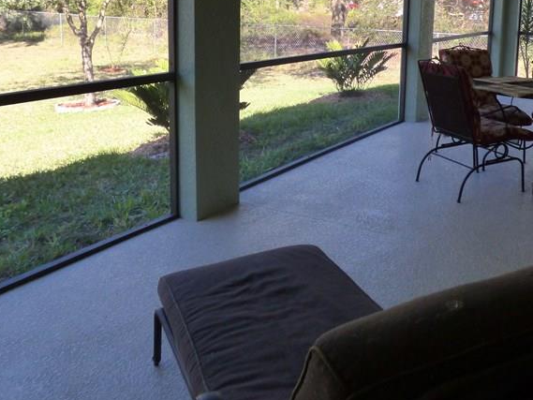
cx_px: 338
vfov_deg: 38.1
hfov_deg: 50.7
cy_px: 76
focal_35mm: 36
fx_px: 554
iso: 200
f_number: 2.8
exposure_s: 1/250
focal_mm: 3.58
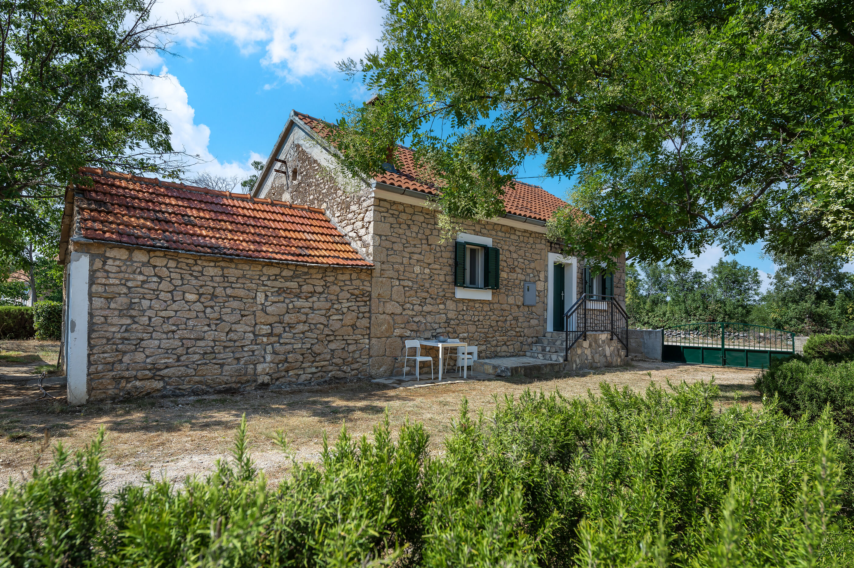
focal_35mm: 19
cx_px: 427
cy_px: 284
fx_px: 450
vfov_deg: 64.5
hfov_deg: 86.9
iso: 100
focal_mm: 19
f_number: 7.1
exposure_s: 1/500
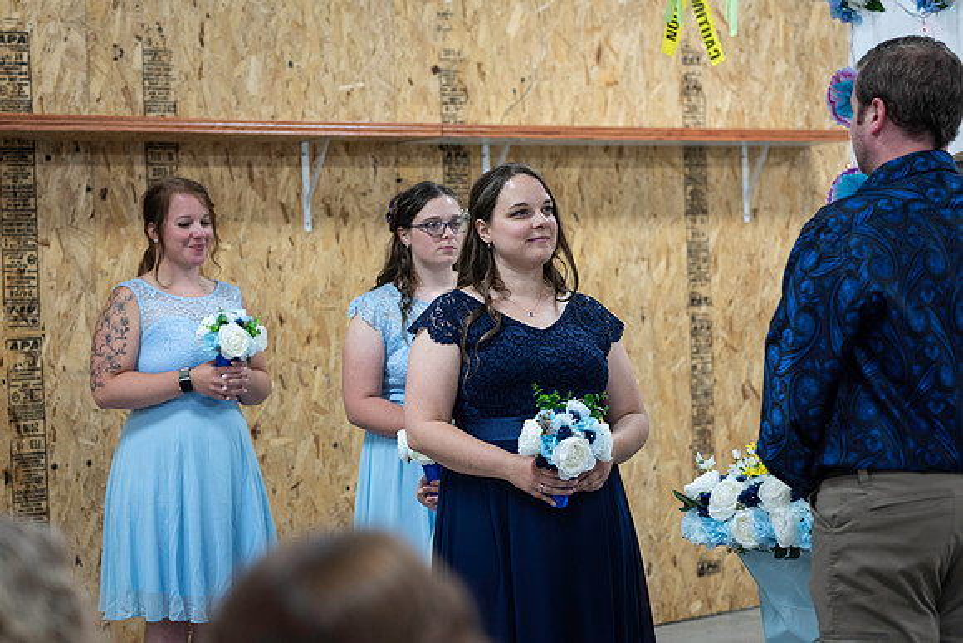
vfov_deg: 16.1
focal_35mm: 85
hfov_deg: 23.9
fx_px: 2274
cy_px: 322
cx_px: 482
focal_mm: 85
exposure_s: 1/125
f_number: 3.5
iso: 640
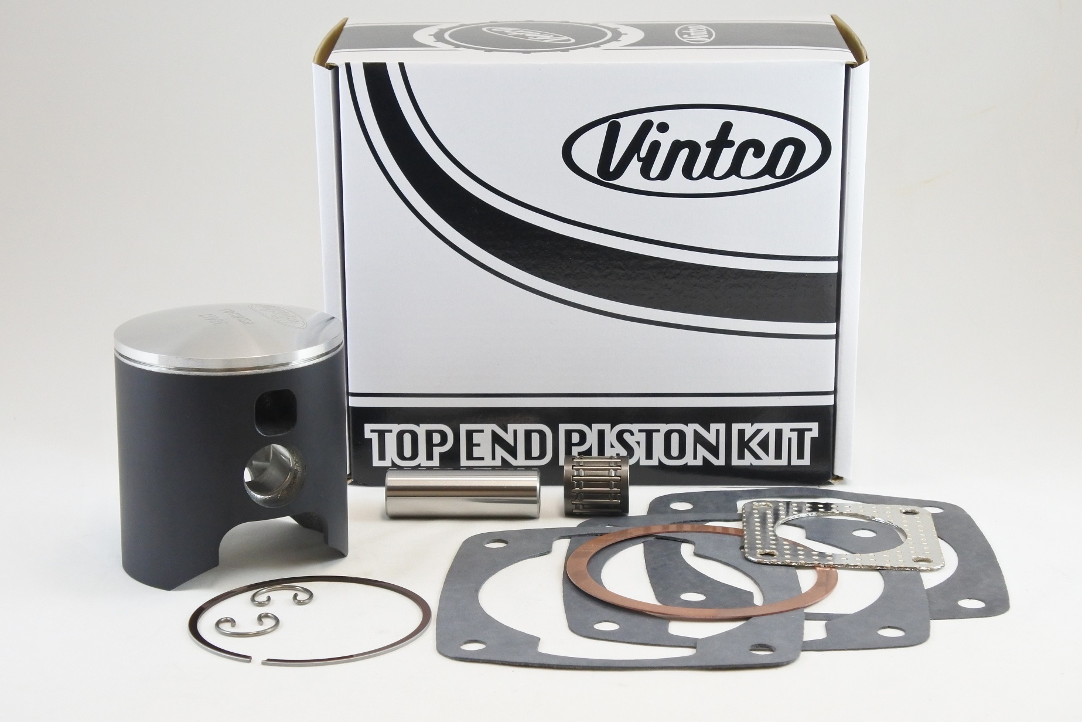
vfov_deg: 21.2
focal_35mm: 64
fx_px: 1924
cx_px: 541
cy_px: 361
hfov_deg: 31.4
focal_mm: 24
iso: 800
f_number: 5
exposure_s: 1/125
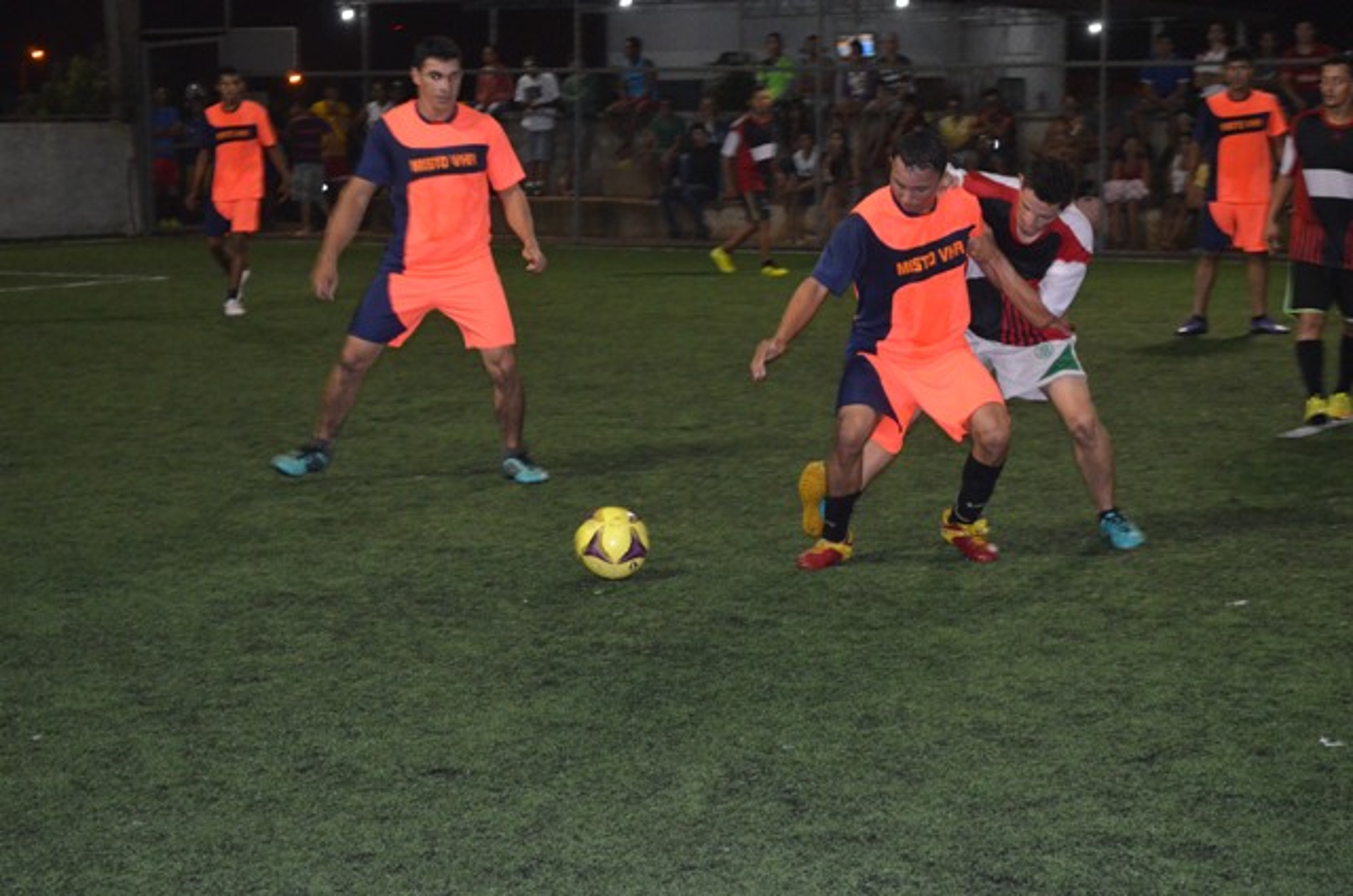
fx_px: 3094
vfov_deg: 16.5
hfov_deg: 24.7
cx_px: 676
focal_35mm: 82
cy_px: 448
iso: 3200
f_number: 5.6
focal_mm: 55
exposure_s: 1/60
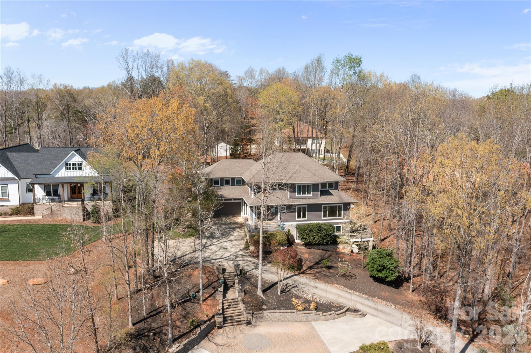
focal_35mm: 28
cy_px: 176
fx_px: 413
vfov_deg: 46.4
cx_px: 266
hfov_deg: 65.5
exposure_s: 1/800
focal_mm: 10.26
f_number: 5
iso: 100
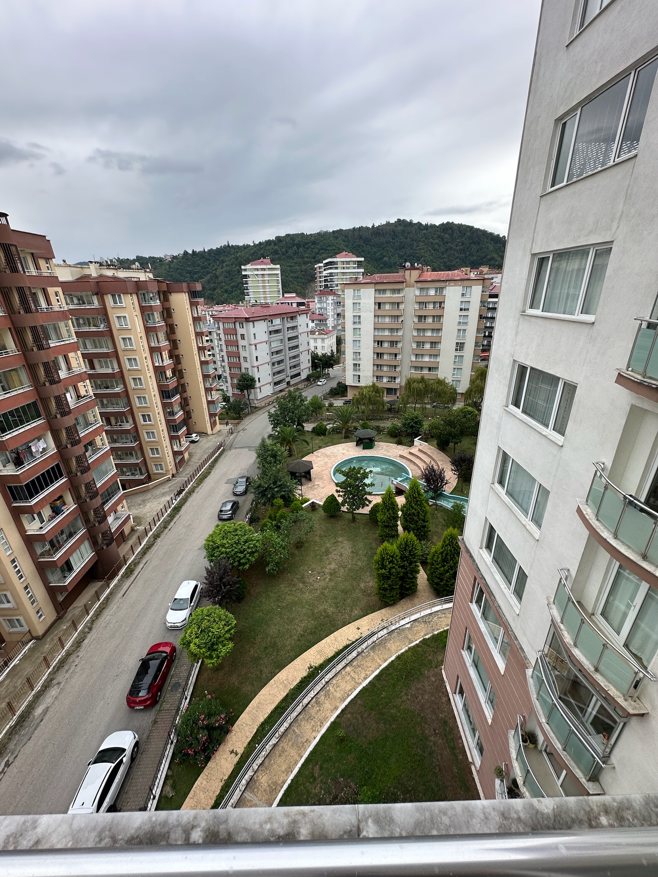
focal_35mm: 14
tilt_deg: -21.8
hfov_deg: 85.7
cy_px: 438
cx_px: 329
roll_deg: +0.7
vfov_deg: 102.1
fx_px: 355
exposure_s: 1/164
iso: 40
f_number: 2.2
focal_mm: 2.22
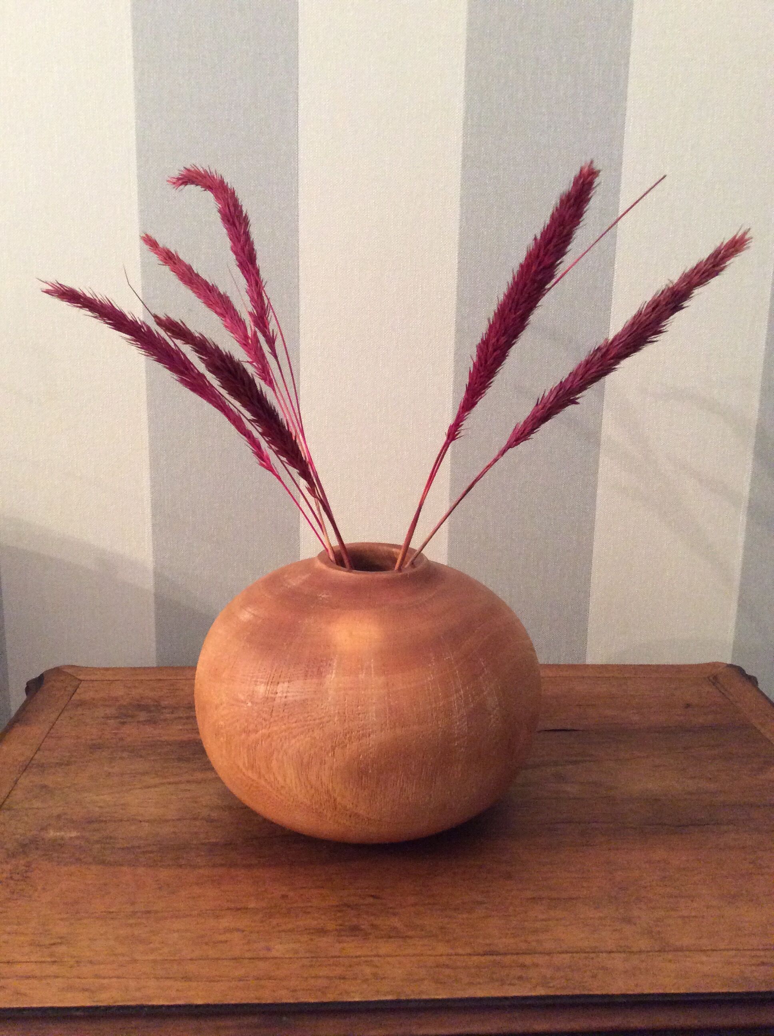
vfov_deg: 56.9
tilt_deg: -12.8
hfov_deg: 44.1
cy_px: 518
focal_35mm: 32
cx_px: 387
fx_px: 957
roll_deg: -1.6
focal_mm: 3.3
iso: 320
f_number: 2.4
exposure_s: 1/20
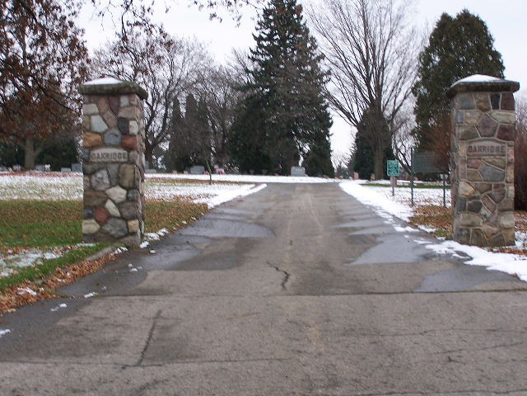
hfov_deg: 29.0
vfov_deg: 21.9
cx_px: 264
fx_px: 1020
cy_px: 198
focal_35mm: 67
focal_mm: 11.1
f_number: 3.2
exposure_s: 1/125
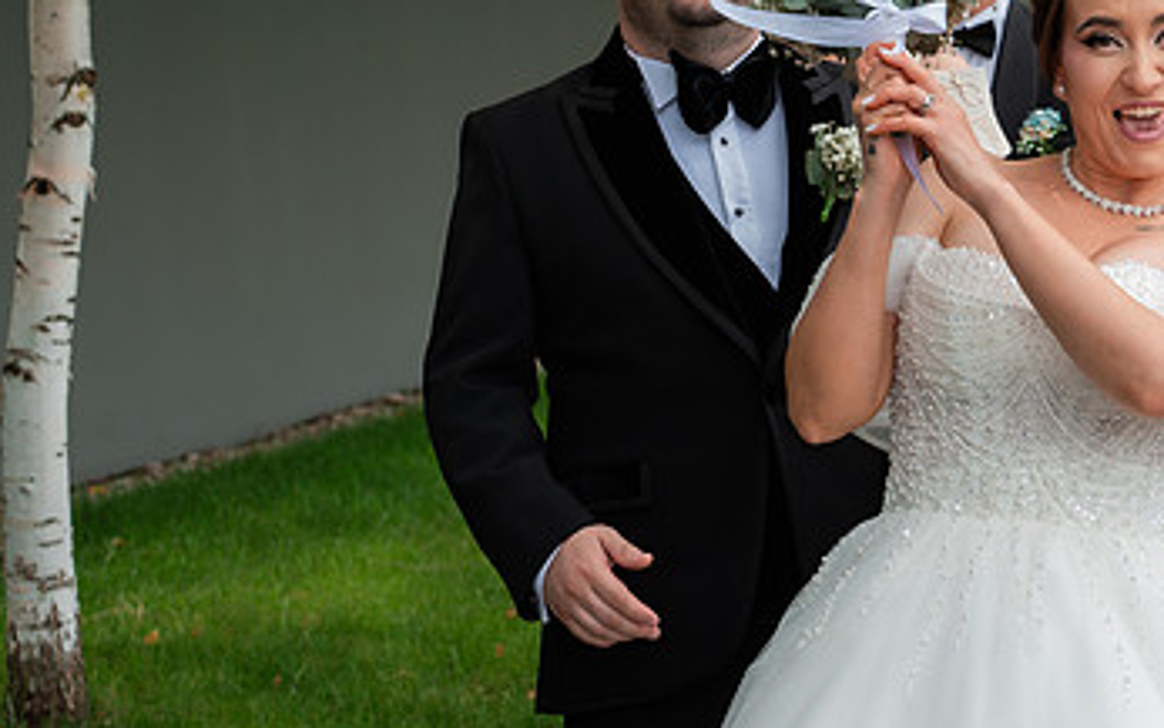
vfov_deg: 14.4
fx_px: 2887
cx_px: 949
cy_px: 258
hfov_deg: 22.5
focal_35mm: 91
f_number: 5
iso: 200
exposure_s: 1/400
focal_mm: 47
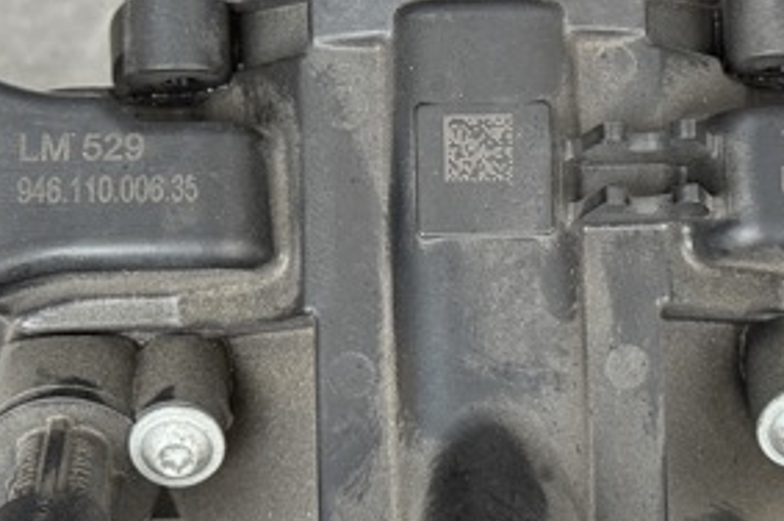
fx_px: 2458
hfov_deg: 18.1
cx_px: 493
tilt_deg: -78.8
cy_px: 240
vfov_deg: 12.1
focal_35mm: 113
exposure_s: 1/42
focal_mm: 6.76
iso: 250
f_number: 1.78
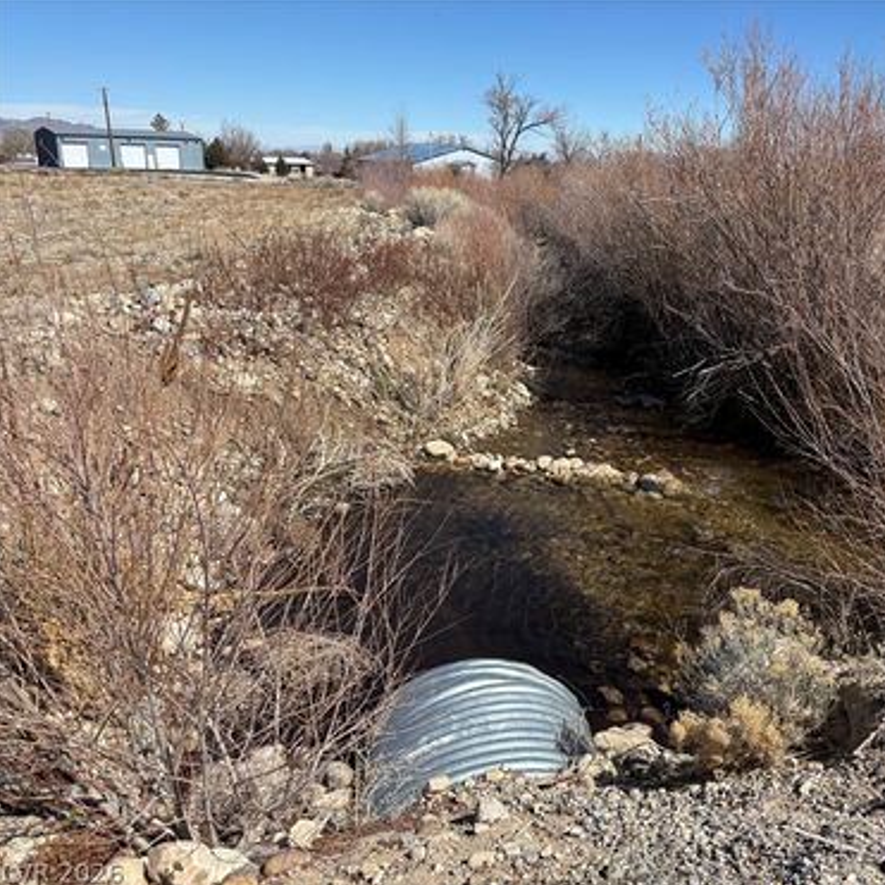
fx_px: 897
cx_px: 592
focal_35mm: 31
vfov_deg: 52.5
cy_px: 445
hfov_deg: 51.5
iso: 50
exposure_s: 1/3788
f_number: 1.6
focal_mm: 5.96
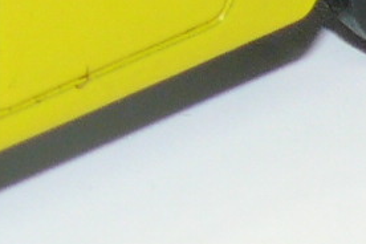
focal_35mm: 616
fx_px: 6262
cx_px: -68
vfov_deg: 2.2
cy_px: -182
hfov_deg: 3.3
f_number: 4
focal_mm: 13.3
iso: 100
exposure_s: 1/30
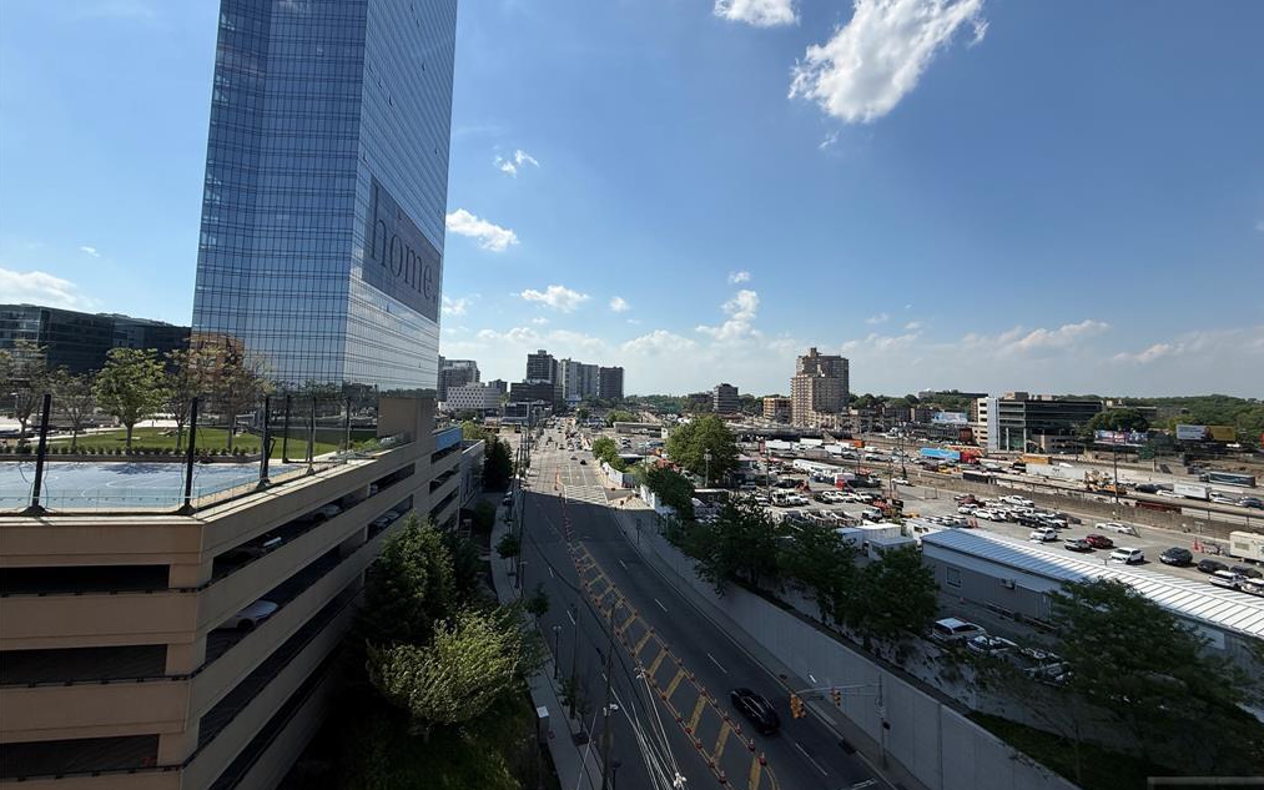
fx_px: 517
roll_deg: -1.9
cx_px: 635
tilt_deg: +3.9
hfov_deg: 101.5
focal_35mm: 15
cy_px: 358
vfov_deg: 74.6
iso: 50
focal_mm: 2.22
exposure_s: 1/3663
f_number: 2.2
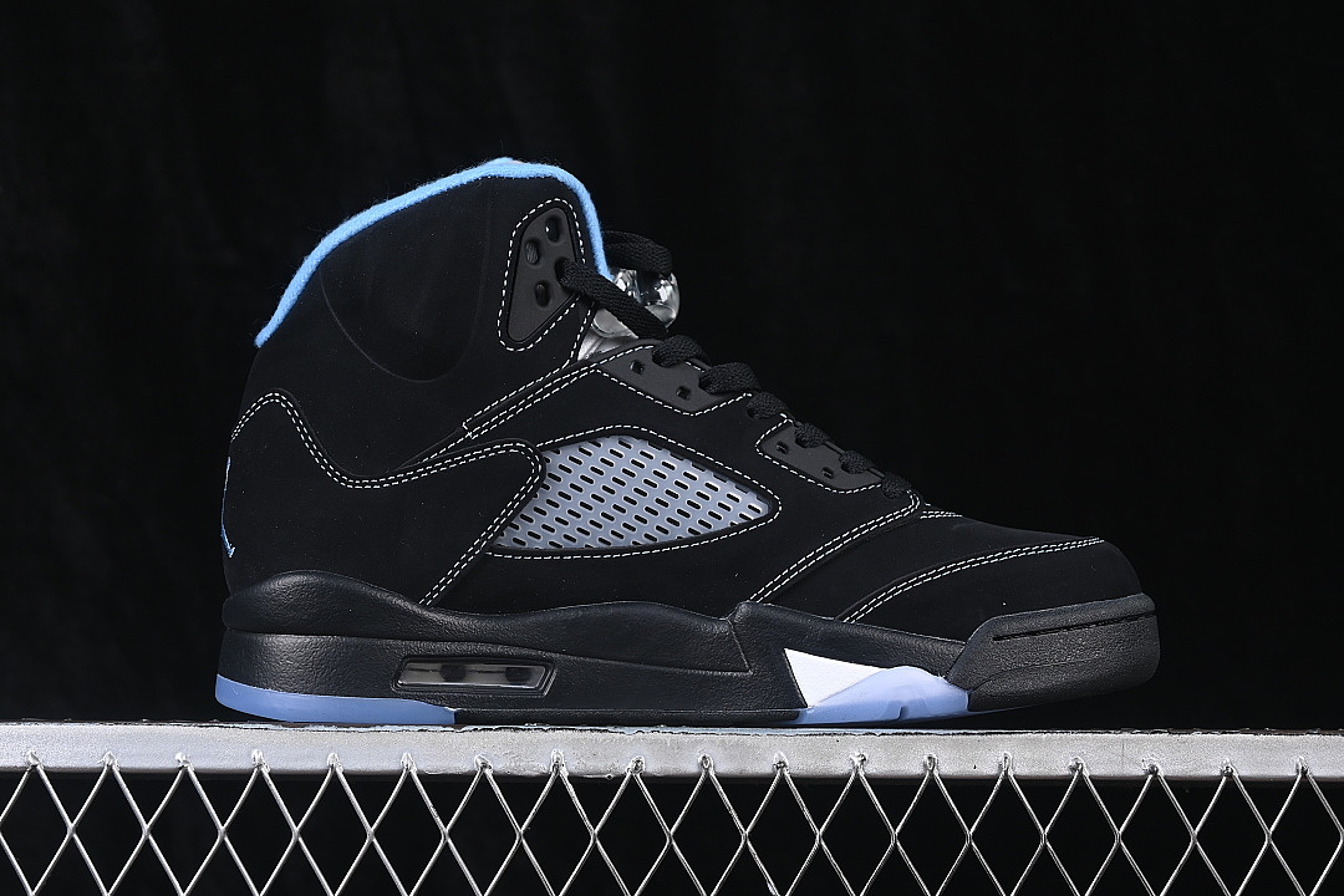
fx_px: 2800
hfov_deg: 27.0
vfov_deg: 18.2
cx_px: 672
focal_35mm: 75
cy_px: 448
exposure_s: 1/50
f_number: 6.3
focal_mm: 50
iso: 160
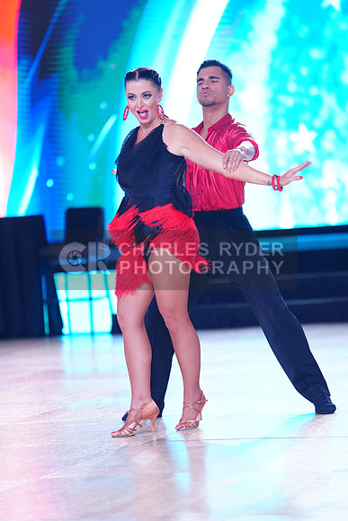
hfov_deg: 8.4
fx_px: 2362
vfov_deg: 12.6
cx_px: 174
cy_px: 260
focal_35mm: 163
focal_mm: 163
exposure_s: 1/640
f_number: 2.8
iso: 1600
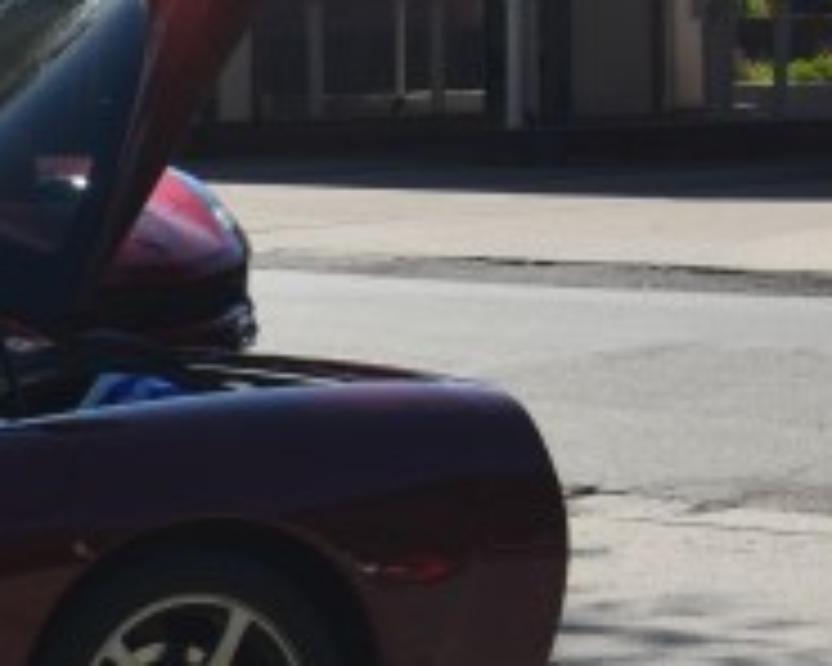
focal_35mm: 187
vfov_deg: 8.3
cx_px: -1124
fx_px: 4605
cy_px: 288
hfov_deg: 9.3
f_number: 8
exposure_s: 1/250
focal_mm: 24
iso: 110
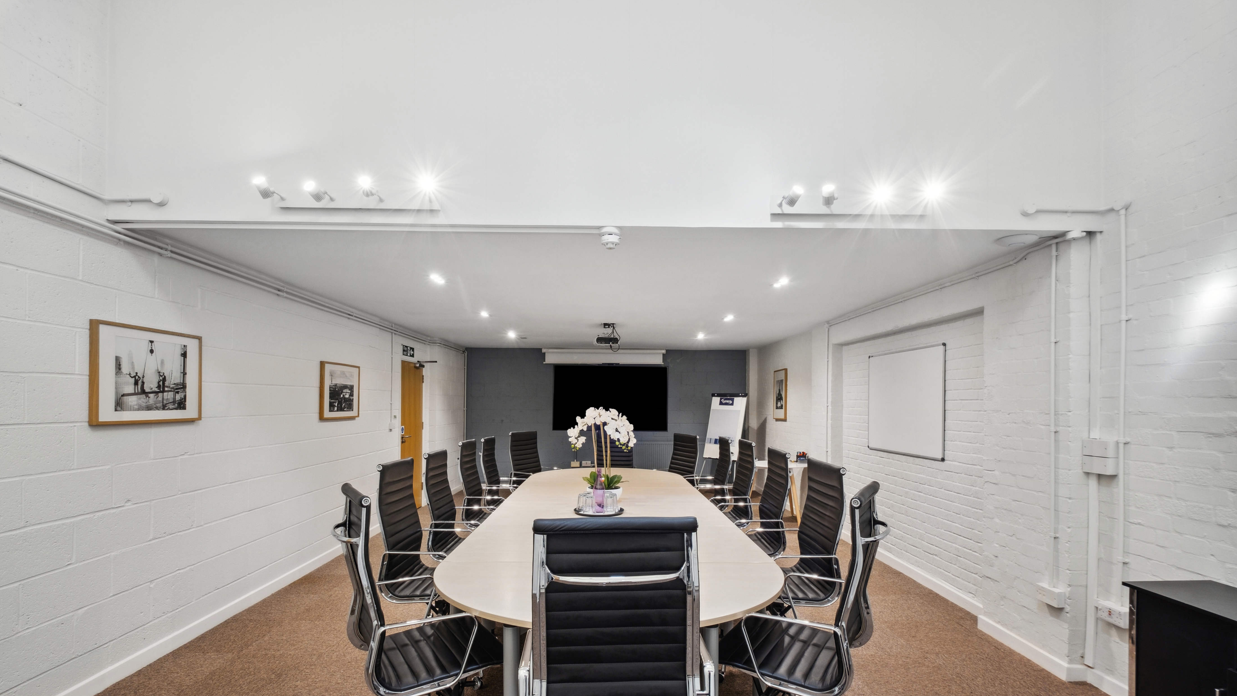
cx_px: 615
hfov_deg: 99.4
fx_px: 525
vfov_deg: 66.7
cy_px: 400
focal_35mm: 16
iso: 640
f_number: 8
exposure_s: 1/6
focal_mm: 10
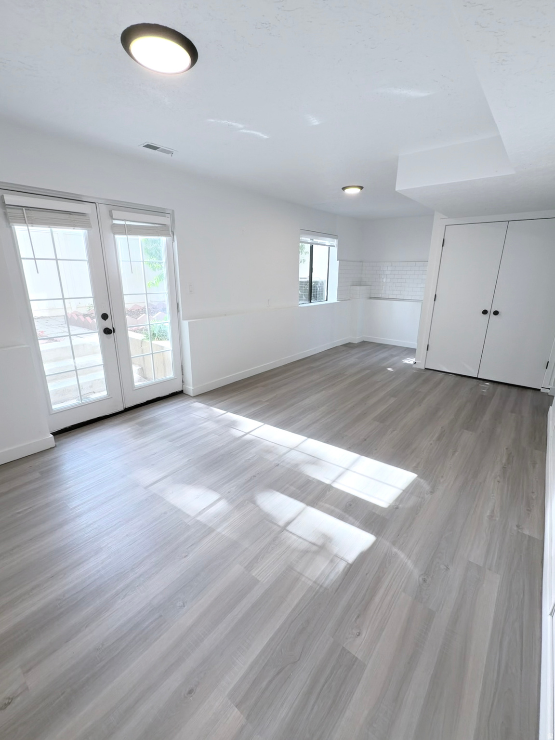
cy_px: 370
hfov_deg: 85.7
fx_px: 299
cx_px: 278
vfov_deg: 102.1
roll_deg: +0.1
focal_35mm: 14
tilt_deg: -16.6
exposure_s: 1/120
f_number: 2.2
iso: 64
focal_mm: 2.22
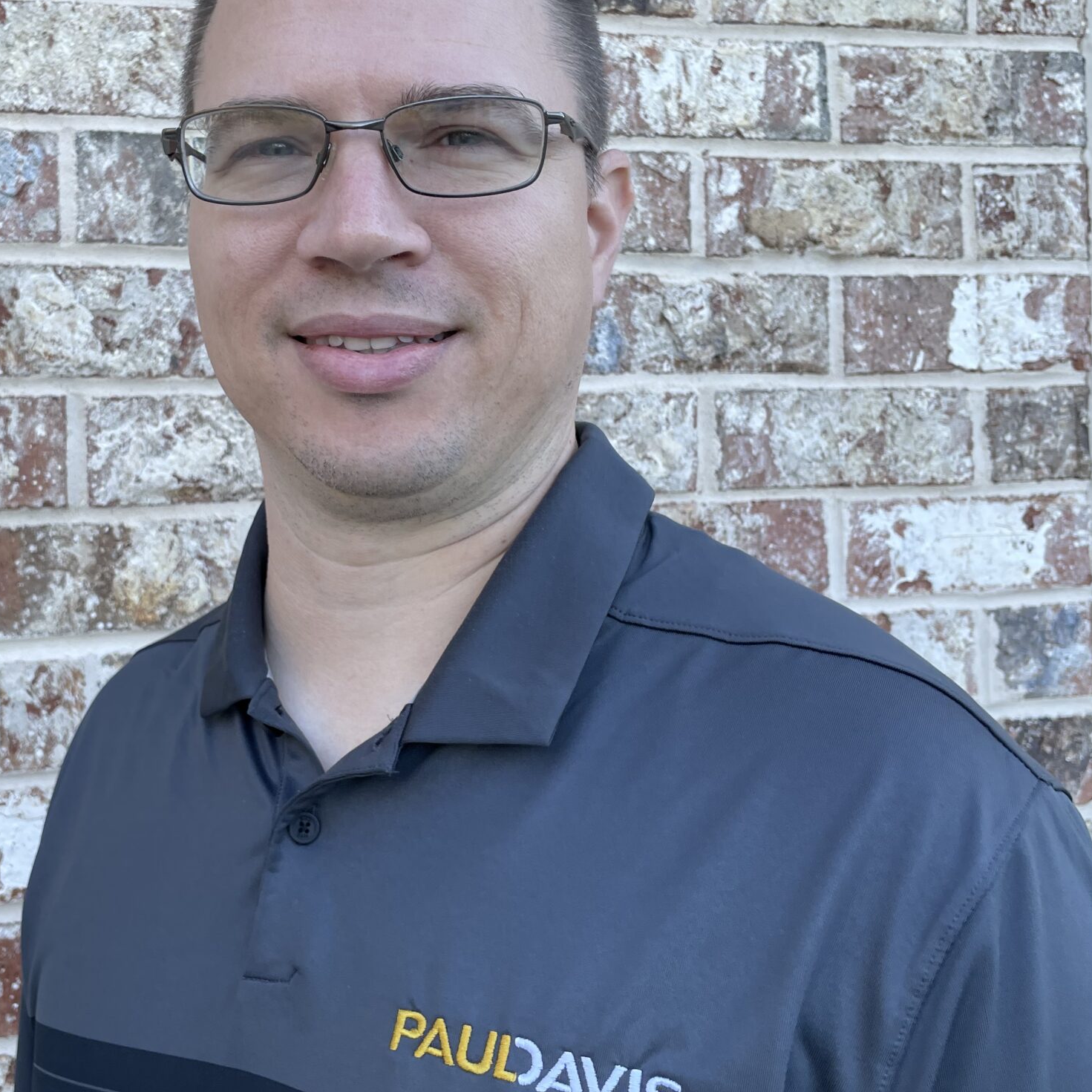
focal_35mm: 40
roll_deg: +1.2
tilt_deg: -0.2
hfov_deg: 41.6
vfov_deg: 41.8
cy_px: 474
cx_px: 412
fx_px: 1428
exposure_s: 1/215
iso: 32
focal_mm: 4.2
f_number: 1.6
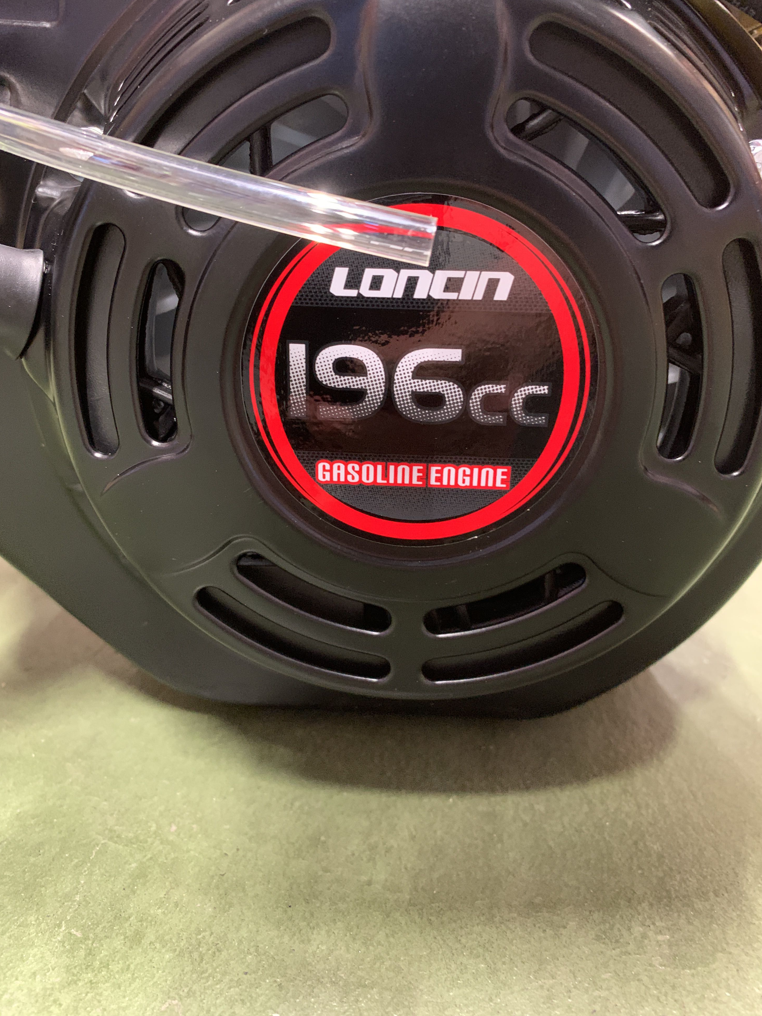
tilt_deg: -19.7
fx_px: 793
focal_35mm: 27
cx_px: 382
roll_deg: -1.2
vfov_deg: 65.3
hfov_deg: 51.4
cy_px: 493
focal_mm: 4.25
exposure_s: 1/30
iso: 500
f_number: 1.8
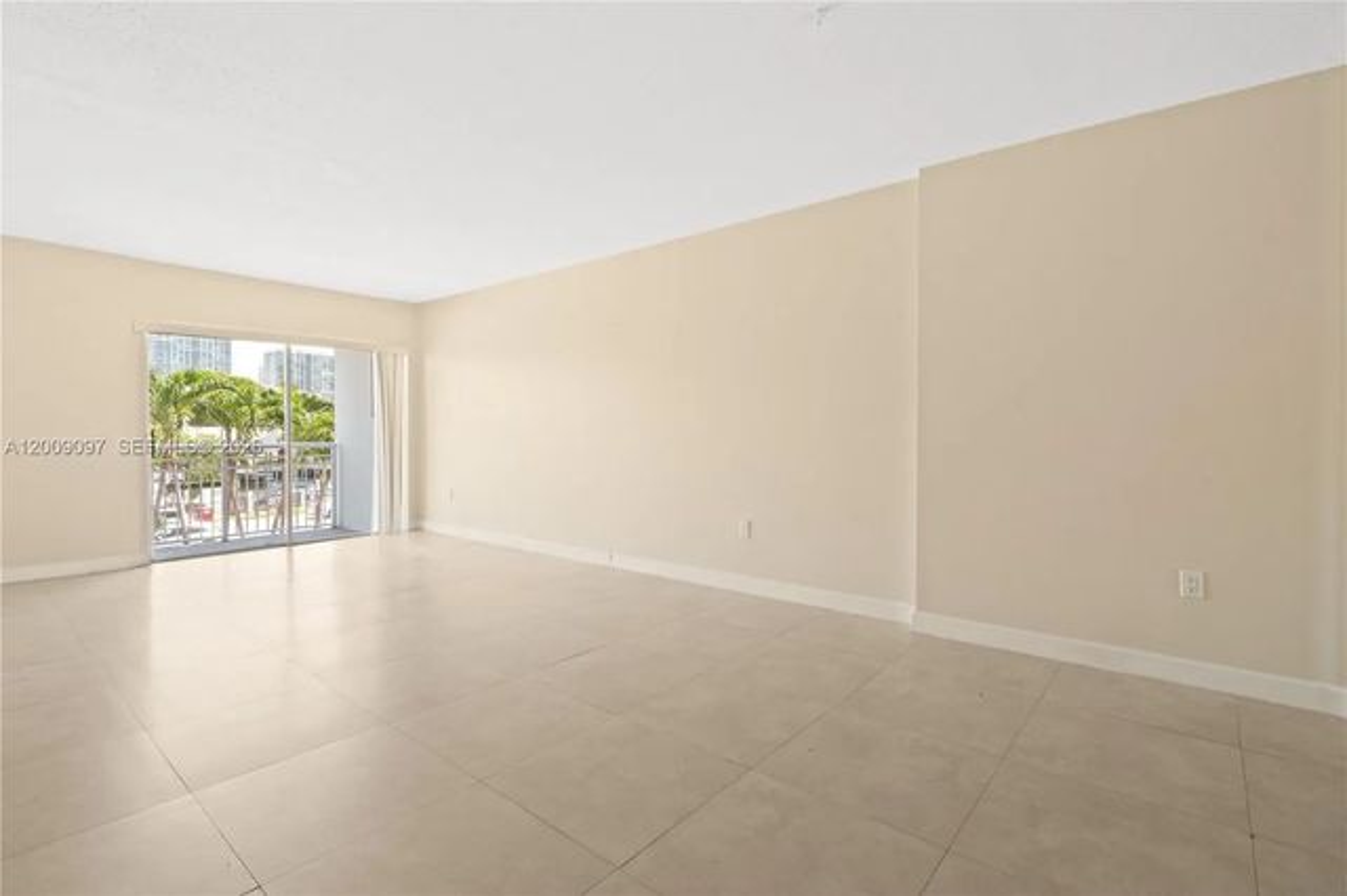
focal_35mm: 16
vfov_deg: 73.7
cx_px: 674
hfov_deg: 96.8
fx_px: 598
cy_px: 448
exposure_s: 1/30
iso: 400
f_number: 9
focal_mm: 16
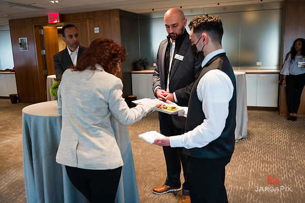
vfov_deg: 41.1
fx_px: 271
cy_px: 102
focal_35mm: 32
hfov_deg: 58.7
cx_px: 152
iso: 640
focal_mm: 32
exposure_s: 1/250
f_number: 3.2
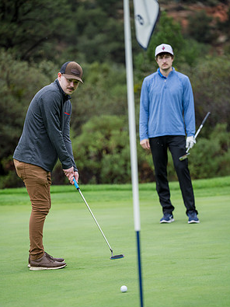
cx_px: 114
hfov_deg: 9.8
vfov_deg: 13.0
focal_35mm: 152
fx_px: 1347
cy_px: 169
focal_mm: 138.8
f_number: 2.8
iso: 500
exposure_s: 1/800
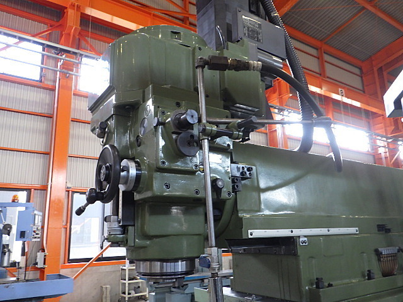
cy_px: 151
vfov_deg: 49.7
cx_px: 202
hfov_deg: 63.4
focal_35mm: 28
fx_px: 326
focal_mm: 5
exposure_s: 1/45
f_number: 3.5
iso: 500
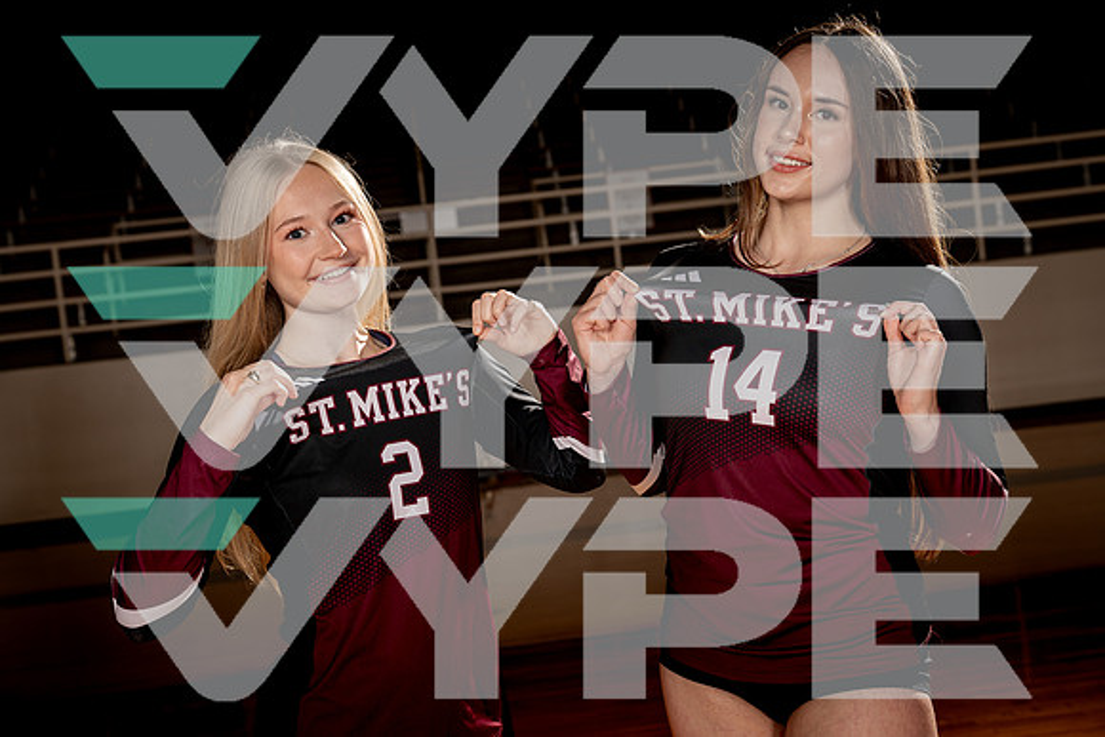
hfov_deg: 35.6
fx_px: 1719
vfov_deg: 24.2
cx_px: 552
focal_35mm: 56
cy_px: 368
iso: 100
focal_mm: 56
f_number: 5.6
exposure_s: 1/250
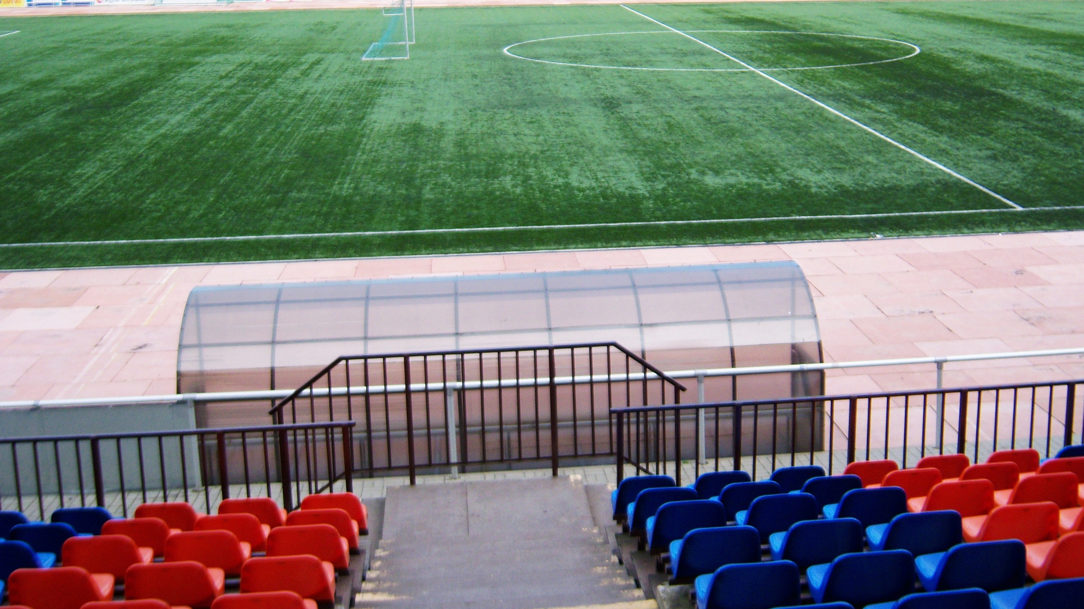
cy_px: 173
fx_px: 1293
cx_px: 608
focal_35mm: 45
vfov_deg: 26.3
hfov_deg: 45.4
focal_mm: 7.5
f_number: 2.8
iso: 80
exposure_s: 1/400
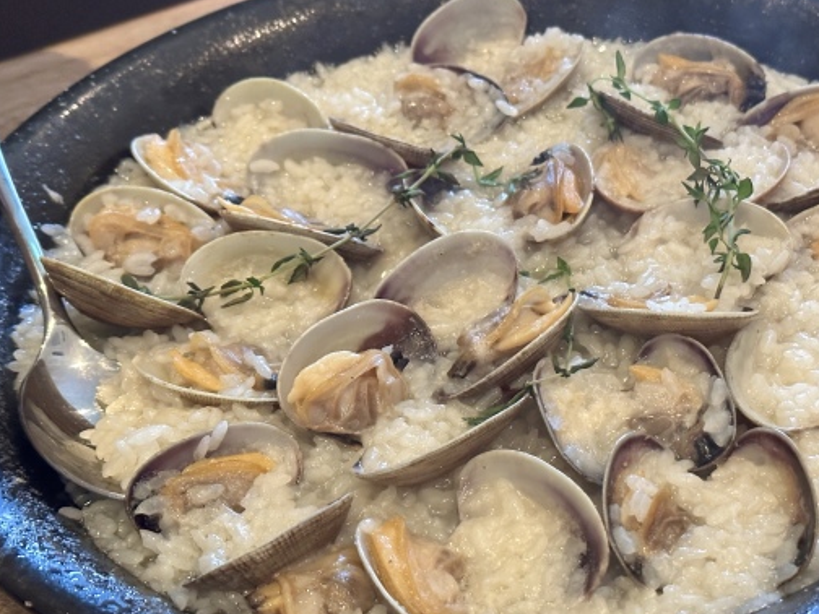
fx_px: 1443
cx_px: 515
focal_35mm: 61
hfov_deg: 31.5
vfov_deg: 24.0
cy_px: 322
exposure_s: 1/25
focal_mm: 6.86
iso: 400
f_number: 1.78
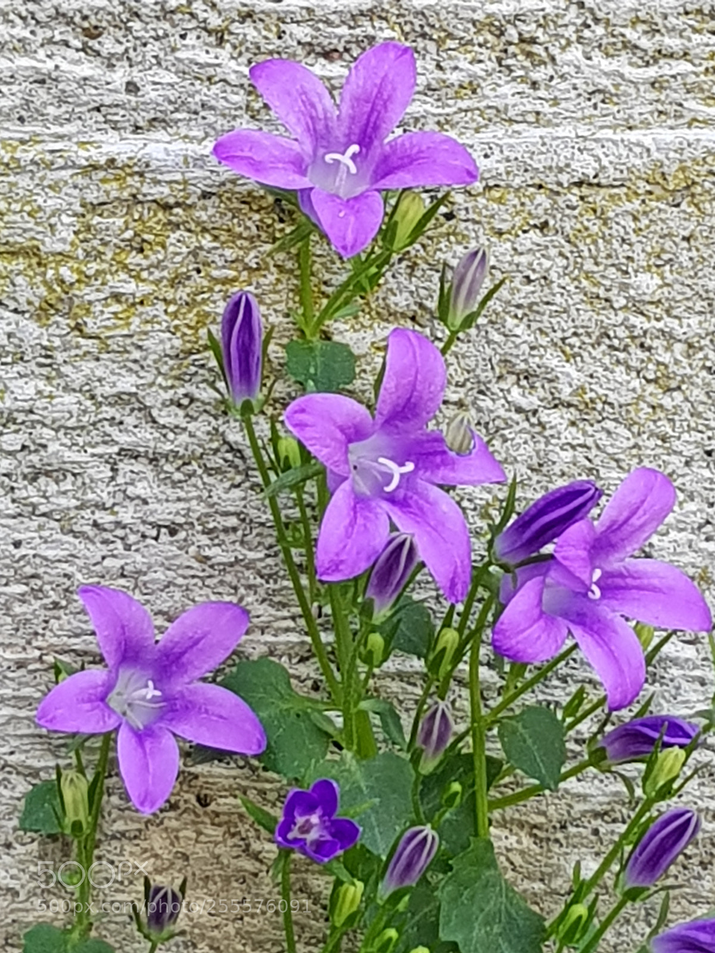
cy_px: 476
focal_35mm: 26
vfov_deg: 67.3
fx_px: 716
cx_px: 358
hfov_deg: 53.1
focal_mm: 4.2
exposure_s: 1/100
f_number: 1.7
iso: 64
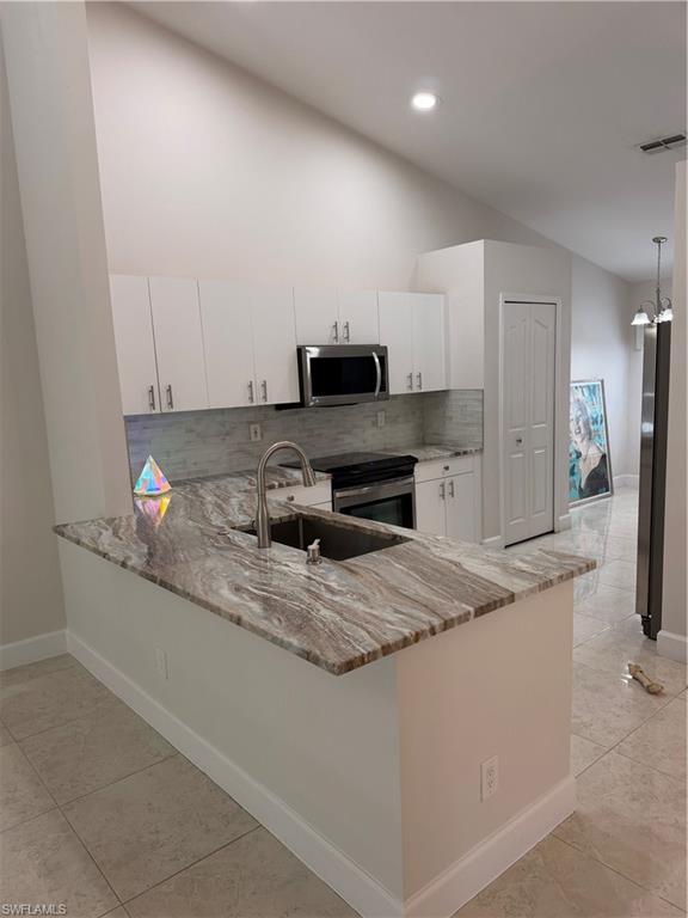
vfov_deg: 71.6
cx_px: 344
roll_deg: +2.7
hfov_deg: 56.8
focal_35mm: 24
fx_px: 636
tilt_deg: -6.5
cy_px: 459
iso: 125
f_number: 1.78
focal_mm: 6.76
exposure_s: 1/120
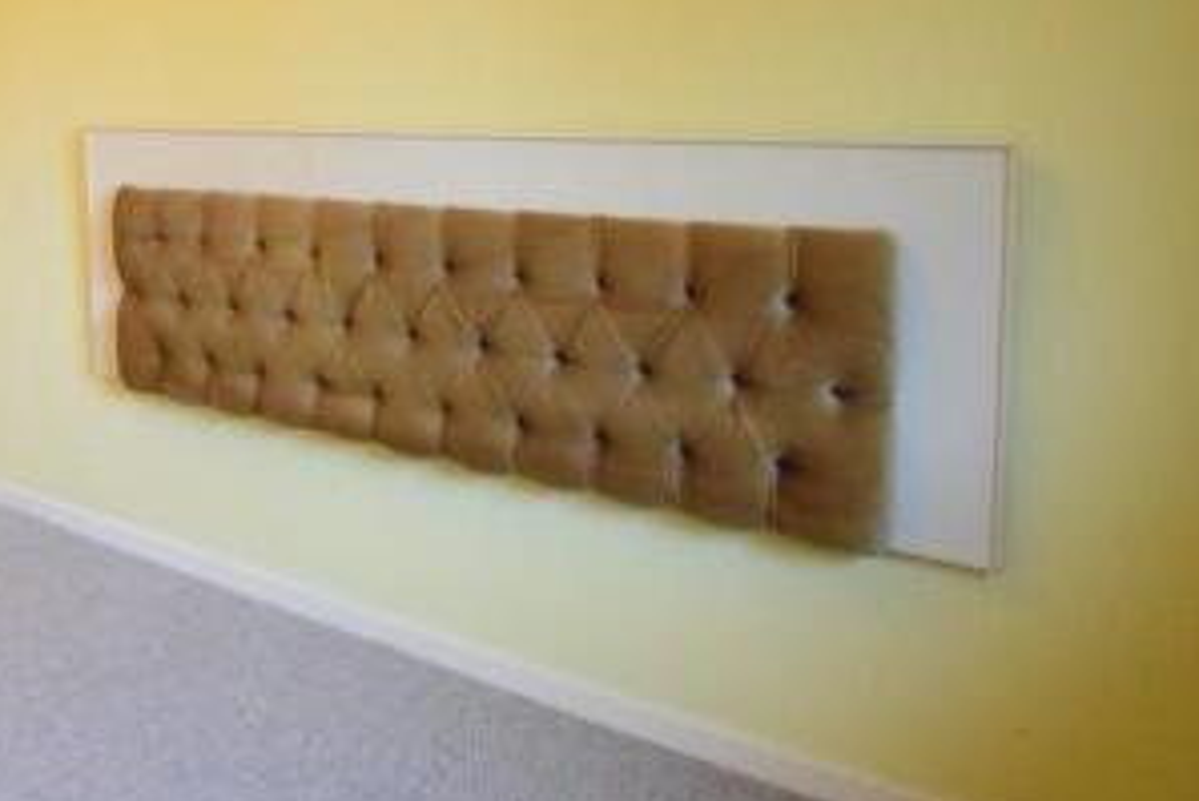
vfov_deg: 38.5
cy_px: 159
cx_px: -58
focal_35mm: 33
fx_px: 1100
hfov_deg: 45.8
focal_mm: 10
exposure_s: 1/50
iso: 6400
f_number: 4.5
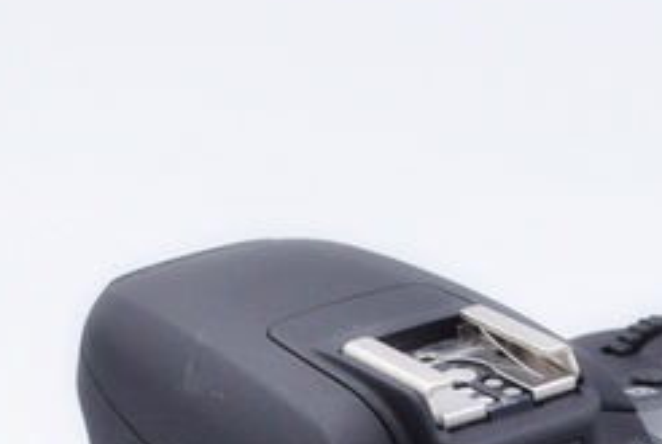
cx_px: 361
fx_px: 2911
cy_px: 642
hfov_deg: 13.0
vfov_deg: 8.5
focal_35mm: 158
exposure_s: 1/160
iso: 400
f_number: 8
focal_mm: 26
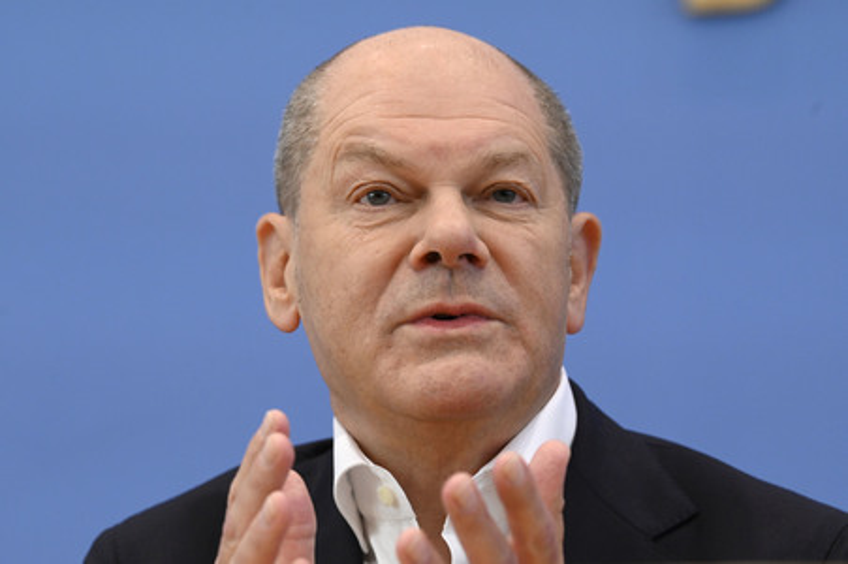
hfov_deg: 12.1
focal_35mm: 170
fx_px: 4001
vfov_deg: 8.1
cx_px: 424
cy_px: 282
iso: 3200
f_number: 6.3
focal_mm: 170
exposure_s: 1/640
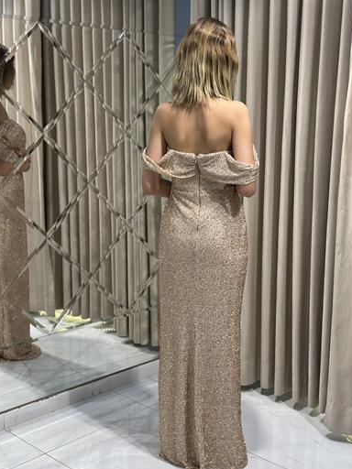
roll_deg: -0.3
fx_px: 678
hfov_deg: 29.1
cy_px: 243
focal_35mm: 50
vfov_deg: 38.2
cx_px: 180
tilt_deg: -11.0
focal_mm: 6.86
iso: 80
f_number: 1.78
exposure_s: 1/417
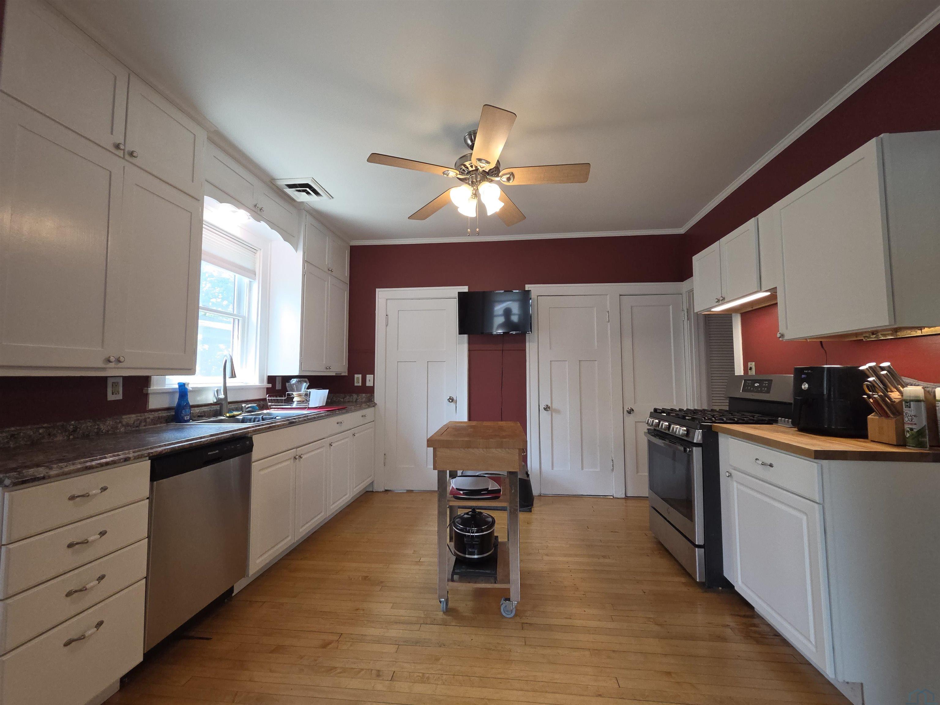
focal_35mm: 13
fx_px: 353
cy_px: 352
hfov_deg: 106.2
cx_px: 470
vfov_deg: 89.9
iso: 125
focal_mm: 2.2
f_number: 2.2
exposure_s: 1/50
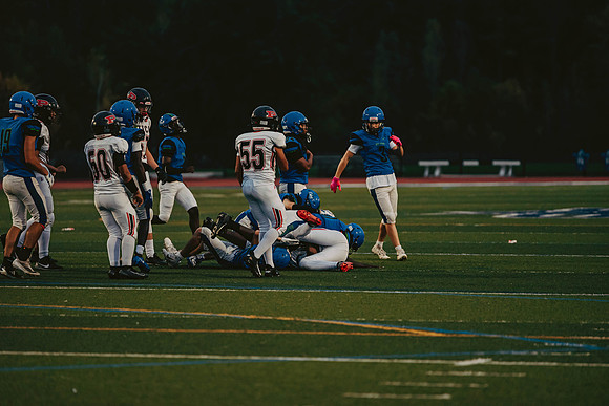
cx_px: 304
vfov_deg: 6.9
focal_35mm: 200
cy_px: 203
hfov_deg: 10.3
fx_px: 3384
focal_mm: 200
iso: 2000
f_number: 2.8
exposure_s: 1/1250
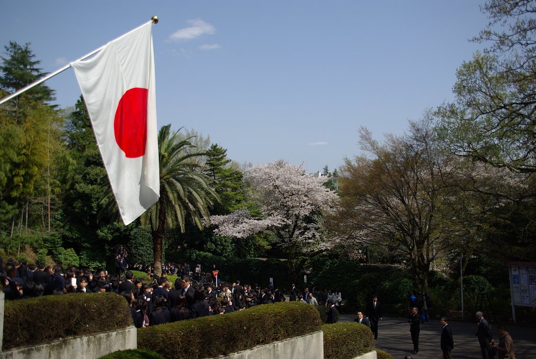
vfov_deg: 40.1
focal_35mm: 33
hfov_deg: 57.2
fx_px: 492
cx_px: 268
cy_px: 180
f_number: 4
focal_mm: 22
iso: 100
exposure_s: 1/1000
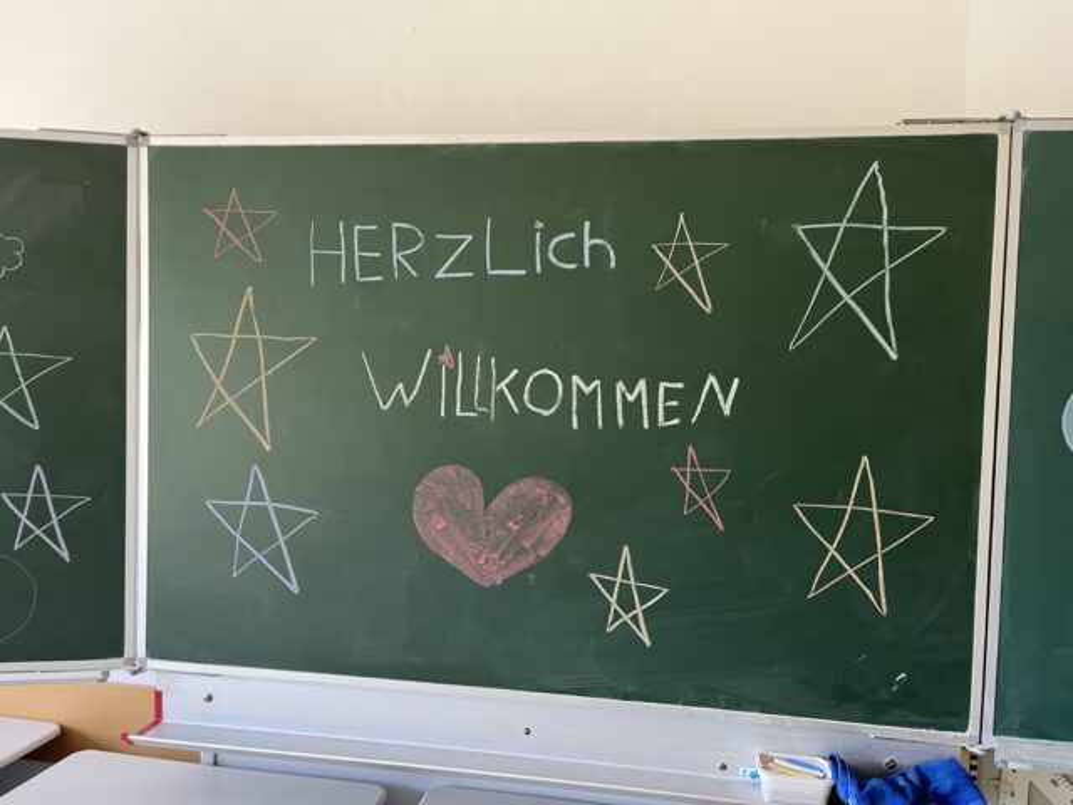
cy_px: 402
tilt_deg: -2.4
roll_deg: -1.8
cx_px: 536
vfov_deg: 53.1
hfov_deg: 67.3
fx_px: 806
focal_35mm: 26
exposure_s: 1/65
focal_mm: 5.1
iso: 125
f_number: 1.6
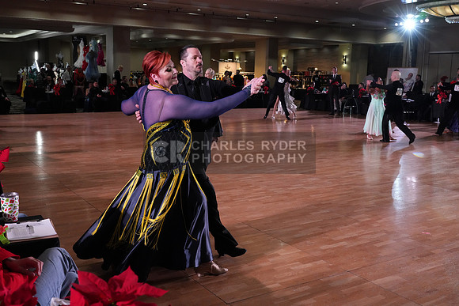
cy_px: 153
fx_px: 472
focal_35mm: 37
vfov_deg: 36.0
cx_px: 230
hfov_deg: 51.9
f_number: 7.1
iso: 5000
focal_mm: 37
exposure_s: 1/320
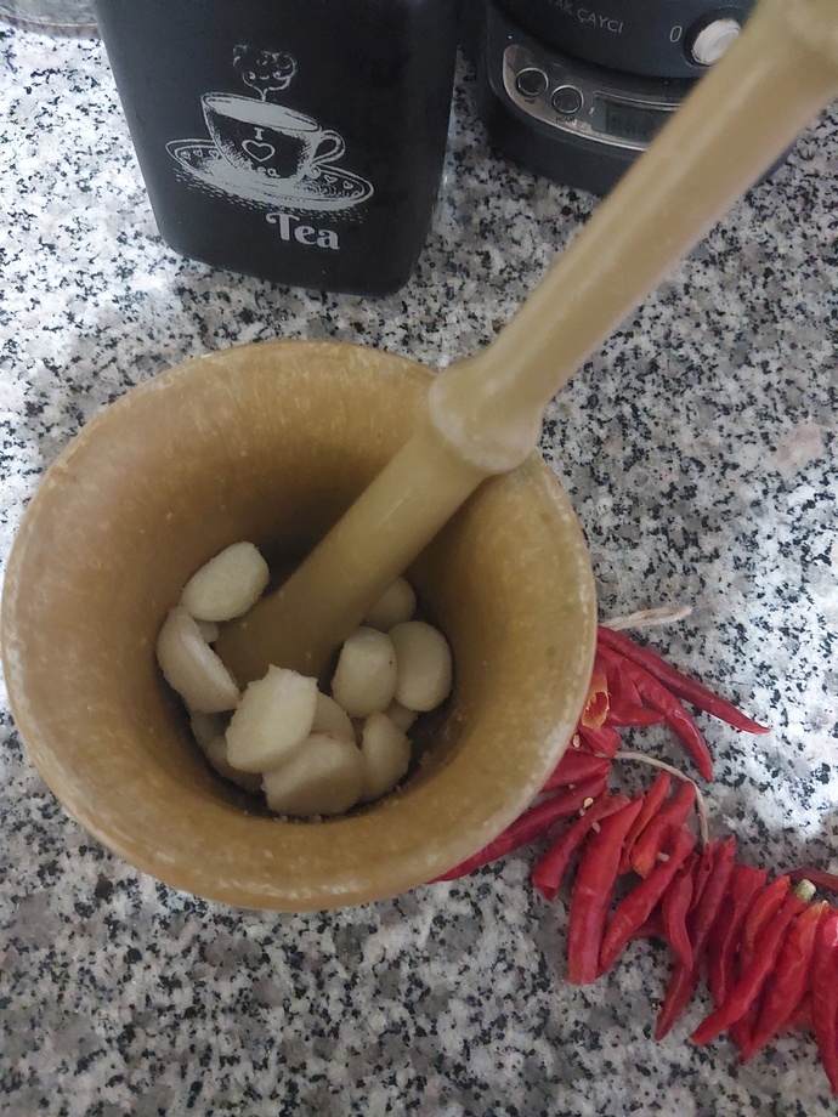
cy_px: 558
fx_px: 968
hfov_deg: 46.8
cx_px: 419
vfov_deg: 60.0
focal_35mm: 30
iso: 1600
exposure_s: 1/14
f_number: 1.8
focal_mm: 4.6
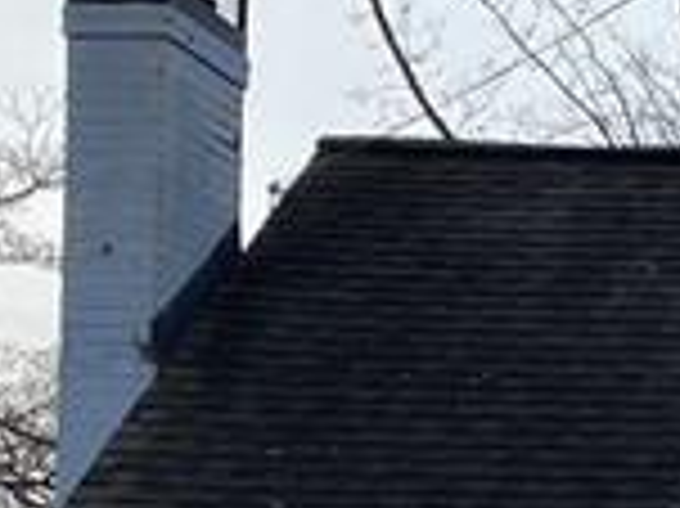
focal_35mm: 176
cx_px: 1202
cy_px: 697
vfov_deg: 8.3
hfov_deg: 10.6
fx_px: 3455
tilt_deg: +4.0
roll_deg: -1.6
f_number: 1.8
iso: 32
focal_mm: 4.25
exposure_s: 1/1678
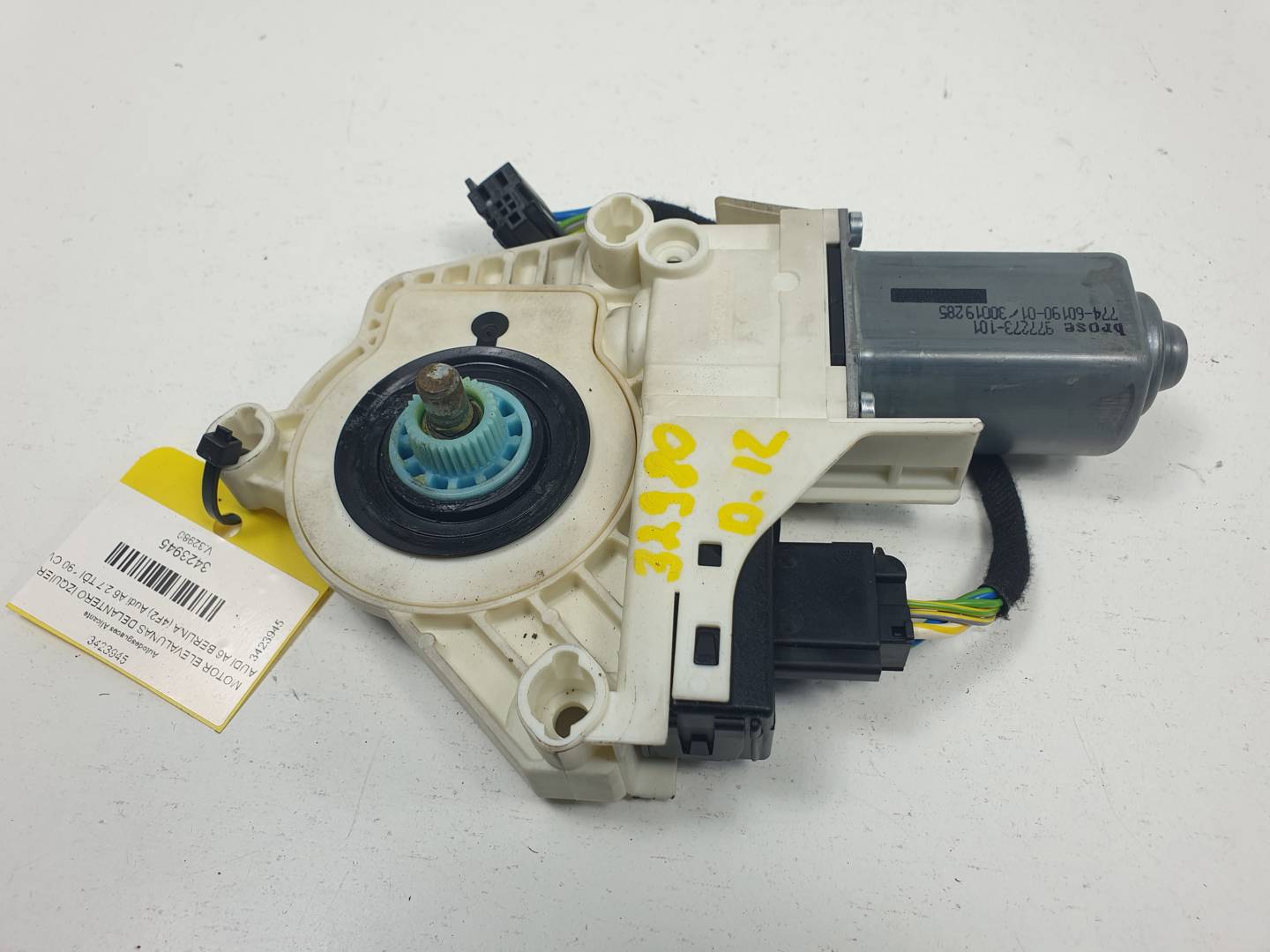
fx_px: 954
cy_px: 476
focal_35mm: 26
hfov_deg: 67.3
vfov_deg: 53.1
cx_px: 635
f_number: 2.4
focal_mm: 4.3
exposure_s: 1/253
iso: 50
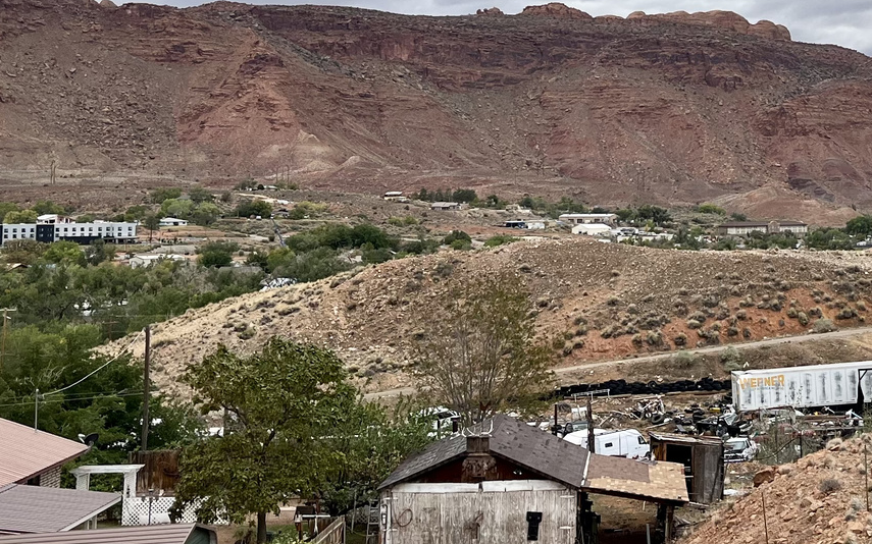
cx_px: 702
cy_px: 42
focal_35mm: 66
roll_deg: -0.2
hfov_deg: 30.3
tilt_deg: +5.4
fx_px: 1568
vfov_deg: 19.3
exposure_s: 1/2632
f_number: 1.6
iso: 50
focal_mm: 5.1
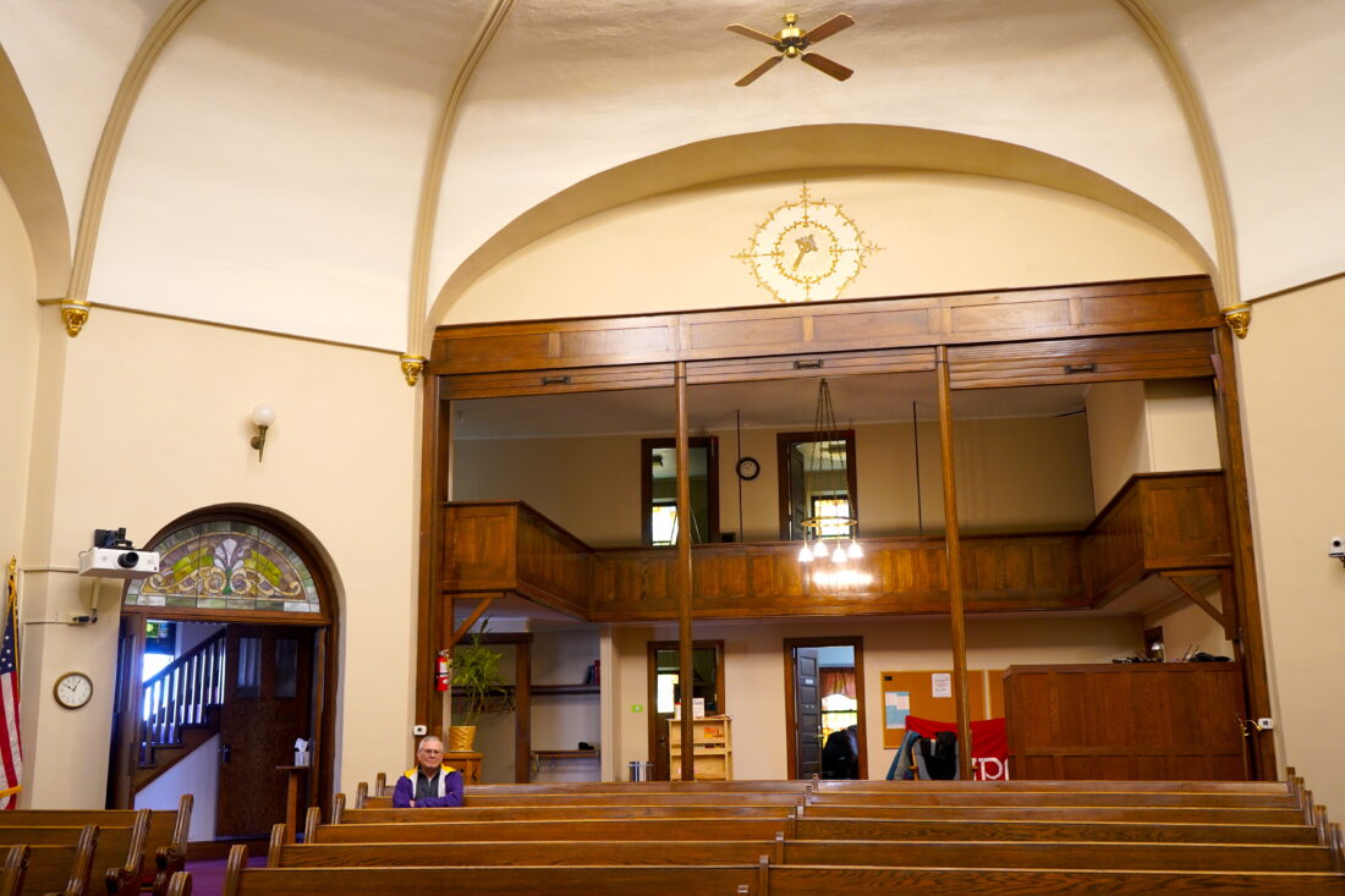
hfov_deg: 54.4
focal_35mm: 35
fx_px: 1307
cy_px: 448
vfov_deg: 37.8
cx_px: 672
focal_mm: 35
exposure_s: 1/40
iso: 1000
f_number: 4
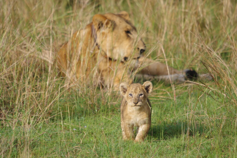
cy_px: 79
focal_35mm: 618
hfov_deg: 3.3
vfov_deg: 2.2
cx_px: 118
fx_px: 4069
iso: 200
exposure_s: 1/400
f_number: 5.6
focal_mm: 400
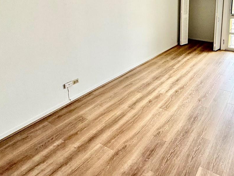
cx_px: 179
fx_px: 189
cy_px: 30
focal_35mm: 28
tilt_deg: -10.5
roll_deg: -1.8
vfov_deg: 46.5
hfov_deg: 59.6
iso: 80
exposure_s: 1/99
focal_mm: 2.22
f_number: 2.2
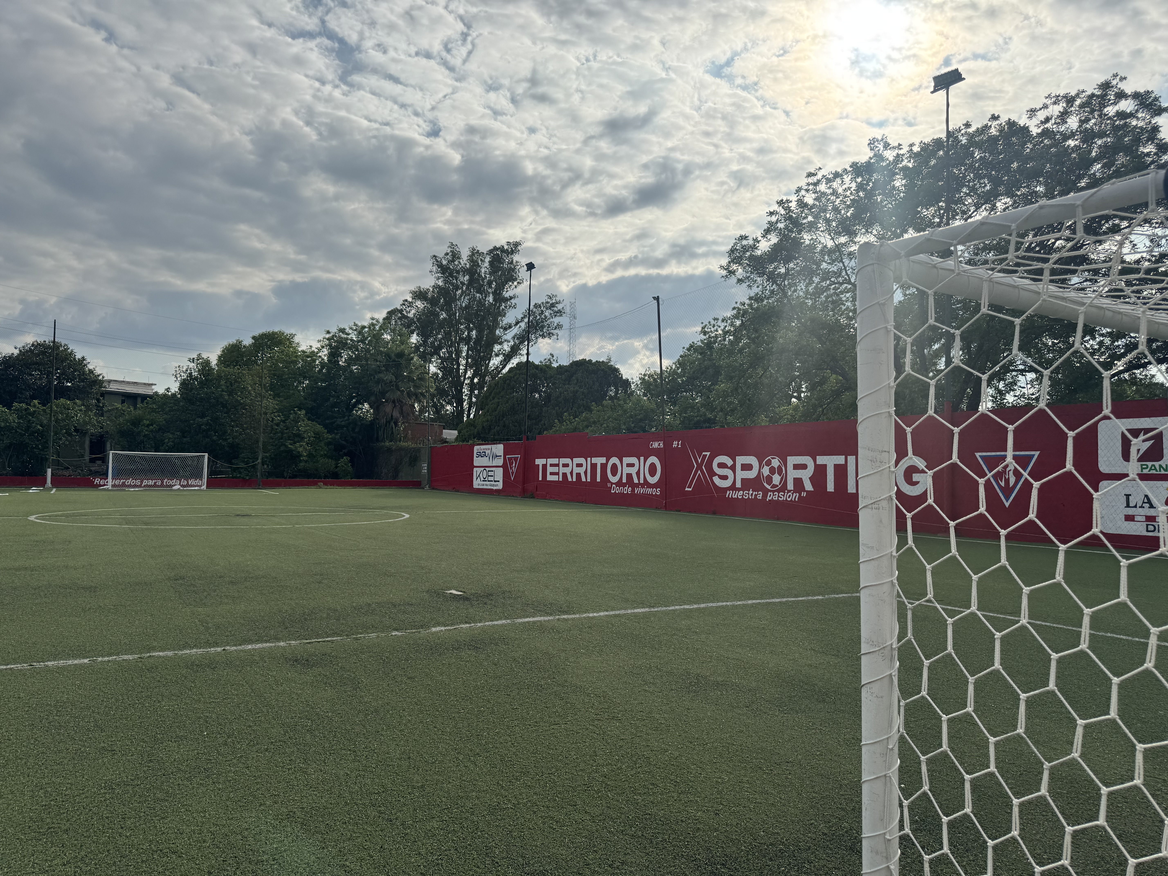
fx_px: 810
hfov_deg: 71.6
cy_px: 438
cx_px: 584
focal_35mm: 24
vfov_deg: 56.8
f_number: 1.78
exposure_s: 1/9009
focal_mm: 6.76
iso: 80
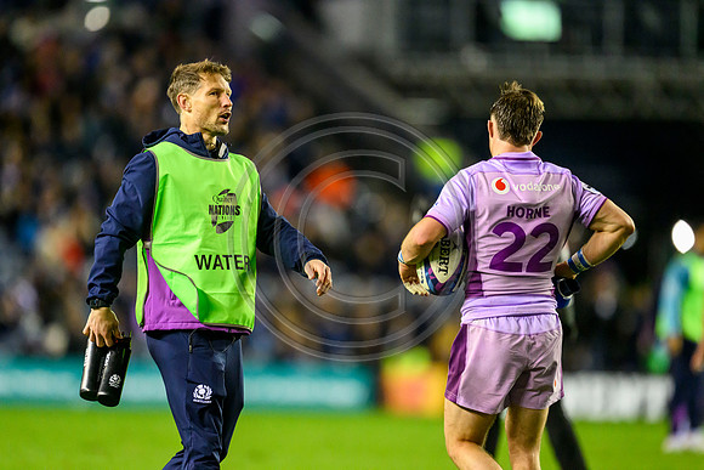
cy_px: 235
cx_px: 352
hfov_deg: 3.7
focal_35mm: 560
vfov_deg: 2.5
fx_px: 10953
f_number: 4
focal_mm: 560
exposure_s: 1/1000
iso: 10000
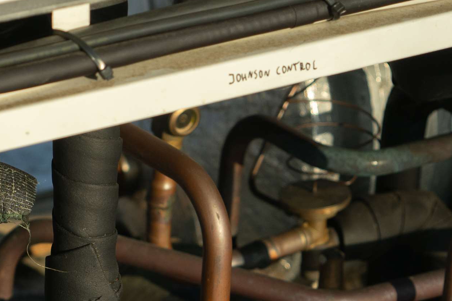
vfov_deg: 7.1
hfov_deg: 10.8
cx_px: 63
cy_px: 491
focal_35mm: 190
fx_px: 2385
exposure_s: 1/400
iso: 200
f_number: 4.5
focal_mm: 57
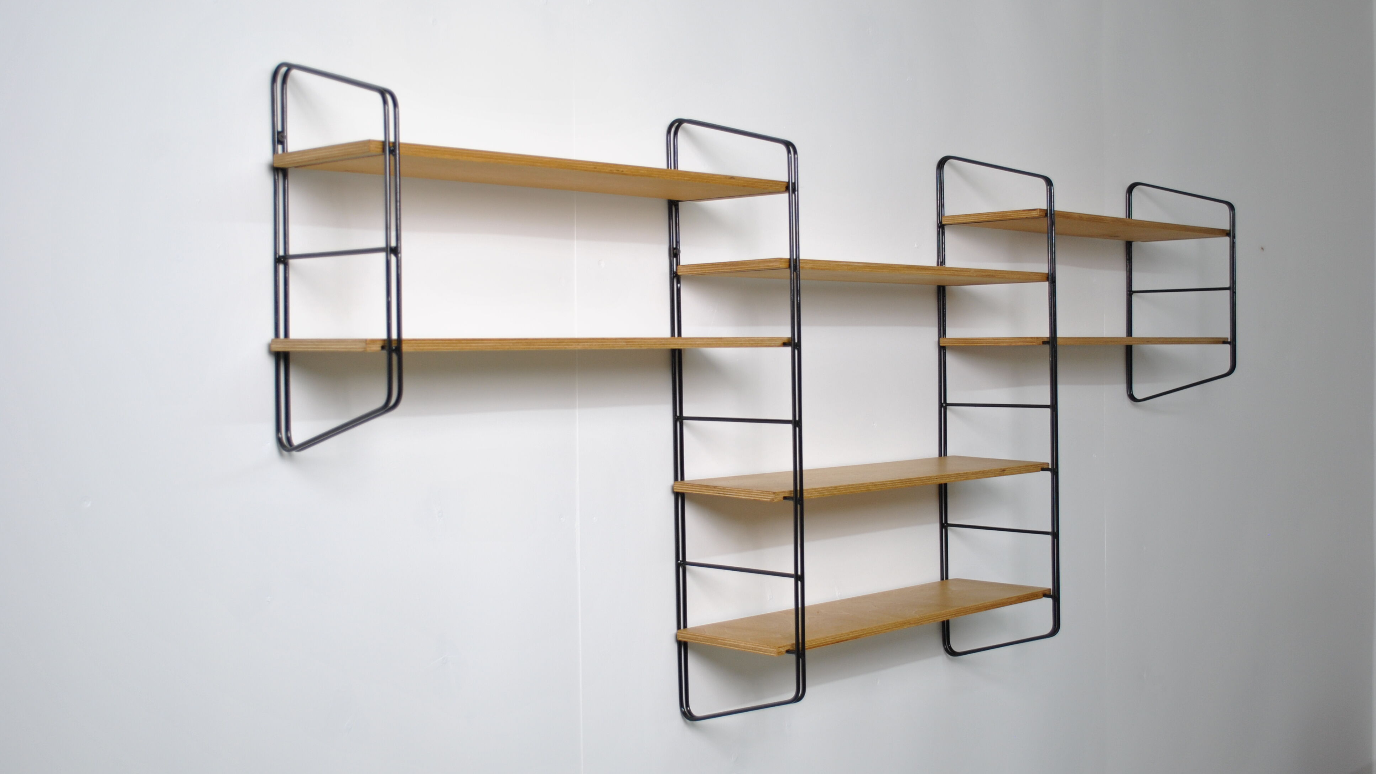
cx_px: 689
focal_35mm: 41
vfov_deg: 29.0
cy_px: 398
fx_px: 1496
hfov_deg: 49.4
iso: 220
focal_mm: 26
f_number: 4.2
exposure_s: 1/30
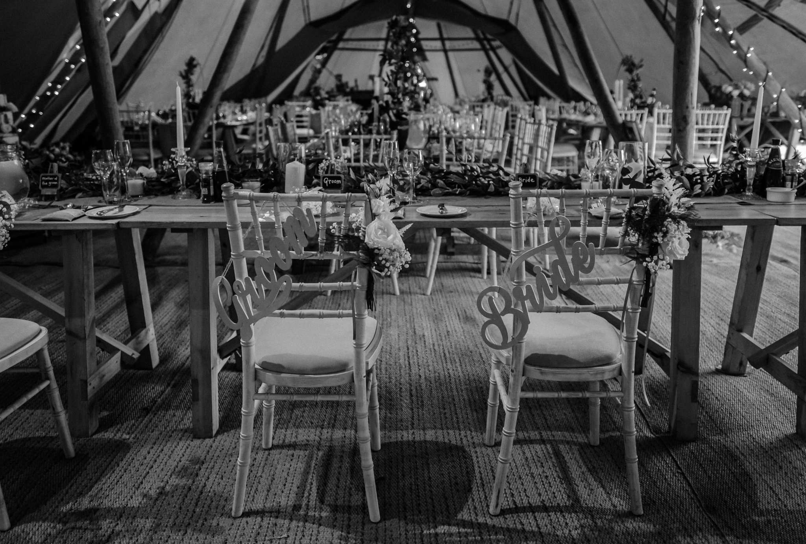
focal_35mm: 29
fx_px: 654
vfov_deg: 45.1
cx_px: 401
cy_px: 238
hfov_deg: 63.3
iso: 800
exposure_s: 1/200
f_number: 1.4
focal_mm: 16
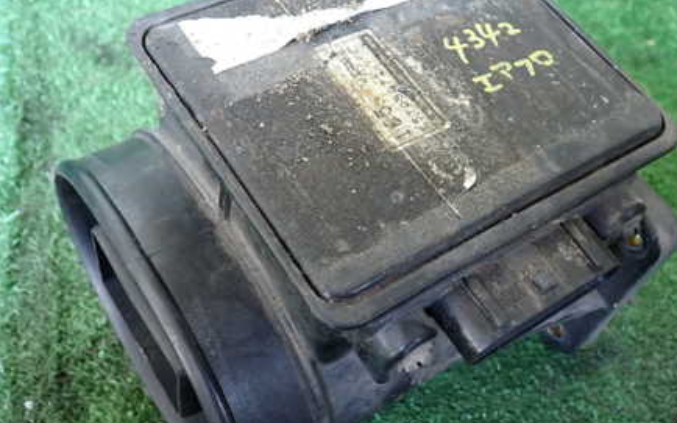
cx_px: 367
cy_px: 197
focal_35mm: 44
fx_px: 812
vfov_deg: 29.2
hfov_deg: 45.2
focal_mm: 5.4
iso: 250
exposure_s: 1/30
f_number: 2.3
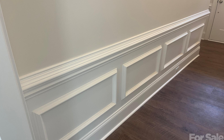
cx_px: 111
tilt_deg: -26.5
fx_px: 171
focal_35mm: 28
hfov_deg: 66.5
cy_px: 70
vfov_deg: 44.5
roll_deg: -0.4
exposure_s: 1/60
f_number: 1.6
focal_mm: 5.1
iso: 100
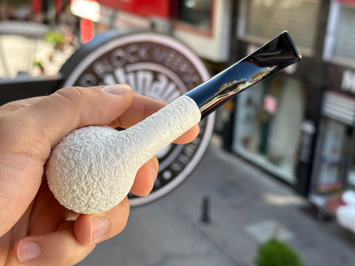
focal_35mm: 48
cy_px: 133
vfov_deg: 30.3
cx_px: 178
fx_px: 492
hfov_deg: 39.7
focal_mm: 6.86
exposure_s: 1/458
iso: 64
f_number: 1.78
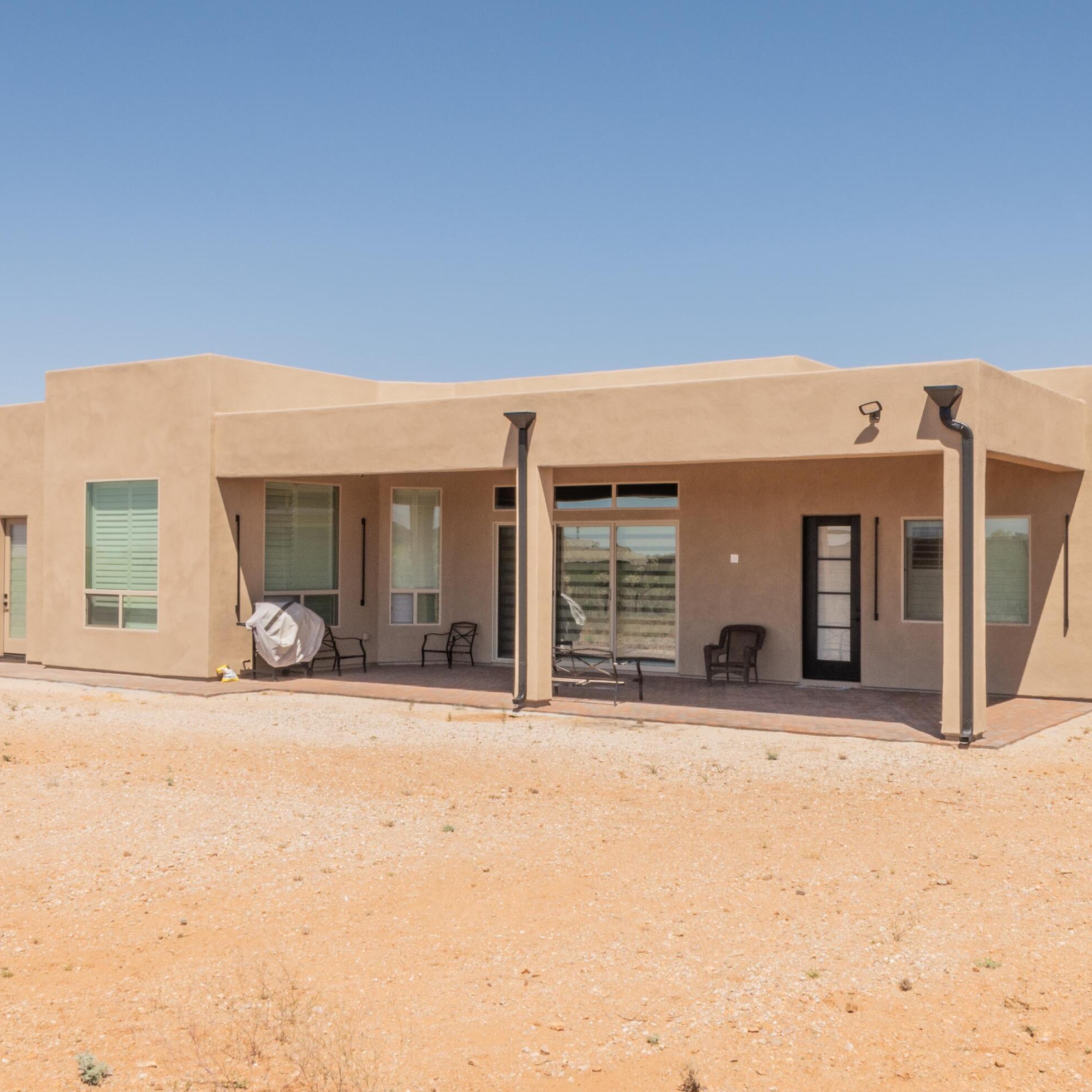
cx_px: 528
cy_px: 537
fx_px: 1392
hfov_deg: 42.8
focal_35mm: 39
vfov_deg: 42.8
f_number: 22
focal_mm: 20
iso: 400
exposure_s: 1/100
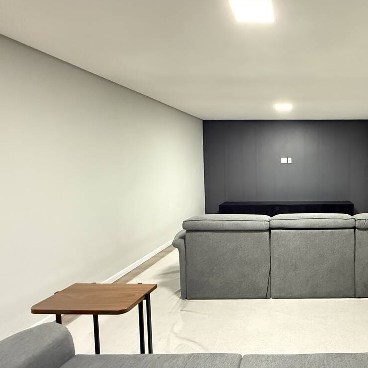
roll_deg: +0.3
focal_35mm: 24
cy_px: 179
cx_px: 307
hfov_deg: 58.7
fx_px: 289
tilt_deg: -3.8
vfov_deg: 65.0
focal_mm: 2.22
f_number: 2.2
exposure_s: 1/40
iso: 1000
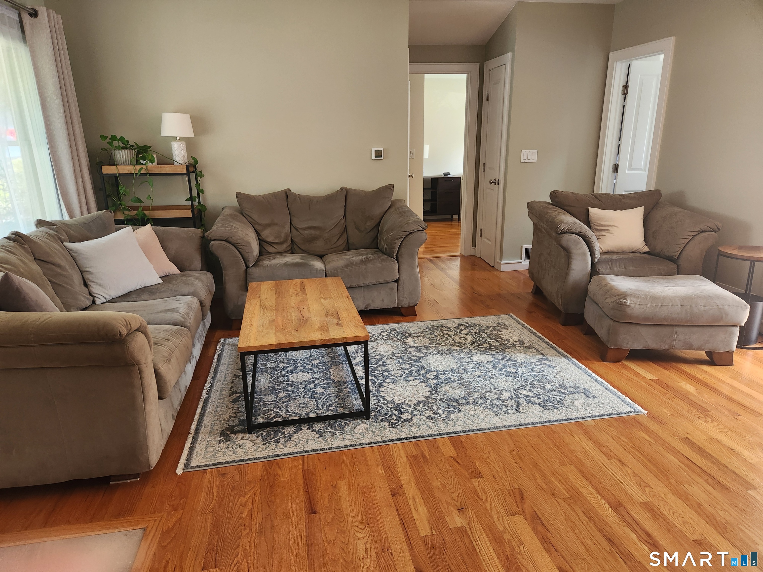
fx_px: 507
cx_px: 382
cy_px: 286
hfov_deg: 73.9
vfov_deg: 58.9
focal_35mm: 23
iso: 320
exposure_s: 1/120
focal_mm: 5.4
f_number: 1.8
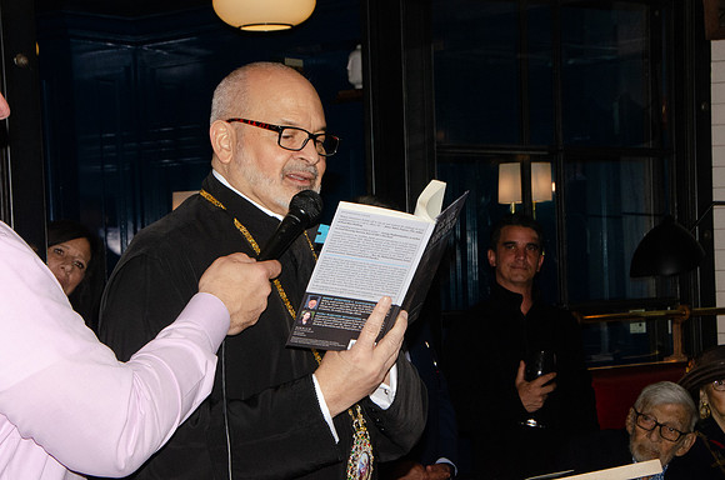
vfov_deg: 16.2
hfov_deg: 24.2
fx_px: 1688
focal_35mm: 84
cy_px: 240
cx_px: 362
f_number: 16
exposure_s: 1/250
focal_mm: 56
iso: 2500
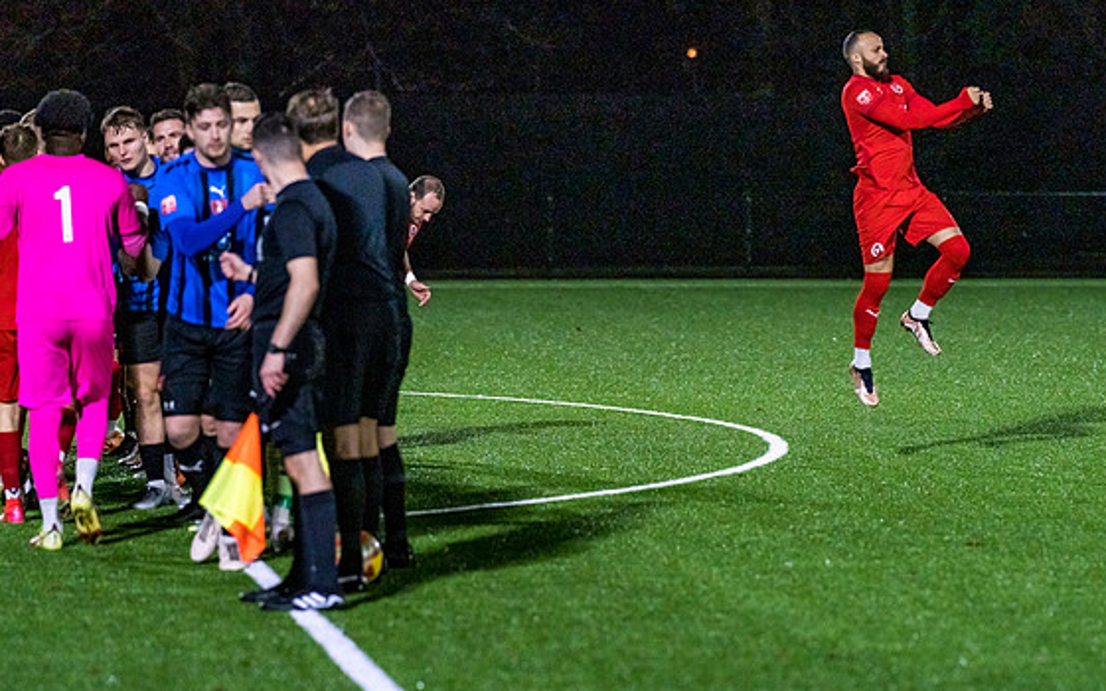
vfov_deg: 7.6
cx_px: 686
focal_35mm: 173
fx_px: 5215
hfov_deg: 12.1
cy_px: 419
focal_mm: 135
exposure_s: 1/1250
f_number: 2.5
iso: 8000
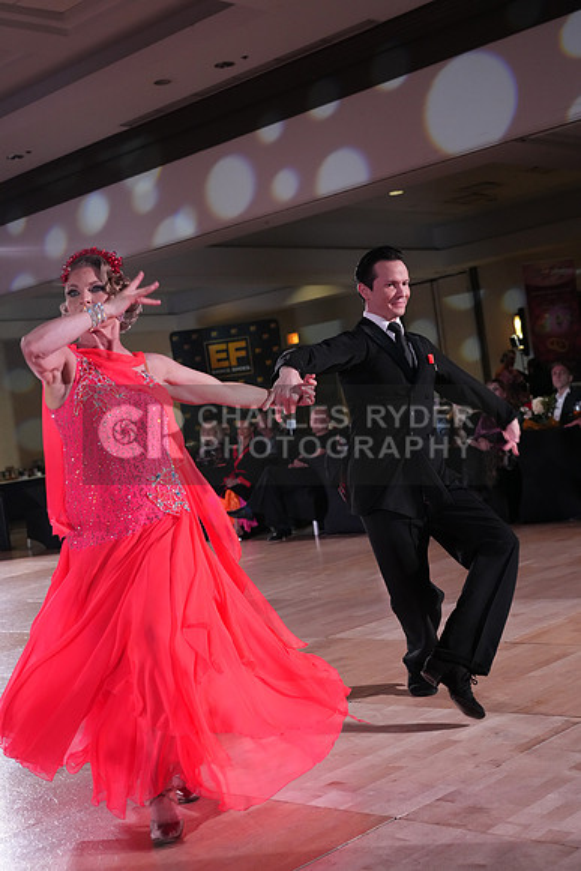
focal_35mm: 48
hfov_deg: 28.1
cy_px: 436
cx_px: 290
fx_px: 1161
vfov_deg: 41.1
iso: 4000
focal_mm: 48
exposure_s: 1/400
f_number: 4.5
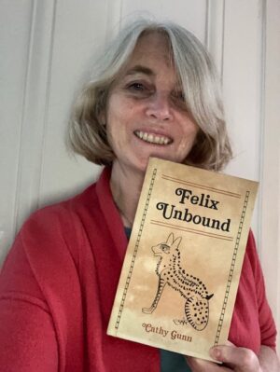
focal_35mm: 32
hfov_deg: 44.2
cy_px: 186
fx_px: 345
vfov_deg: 56.8
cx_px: 140
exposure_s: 1/33
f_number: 2.2
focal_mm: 2.87
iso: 500
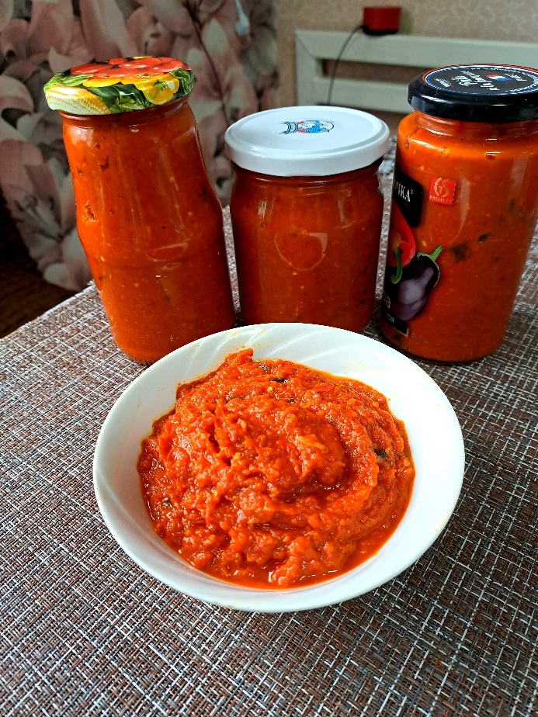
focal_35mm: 24
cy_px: 358
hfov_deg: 56.8
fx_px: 497
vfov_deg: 71.6
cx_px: 269
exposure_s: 1/50
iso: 125
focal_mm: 5.23
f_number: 1.8
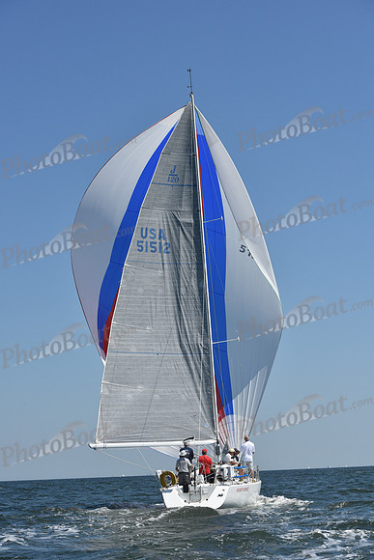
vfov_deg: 28.8
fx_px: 1090
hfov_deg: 19.5
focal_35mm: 70
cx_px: 187
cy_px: 280
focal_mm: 70
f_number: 9
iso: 250
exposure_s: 1/1250
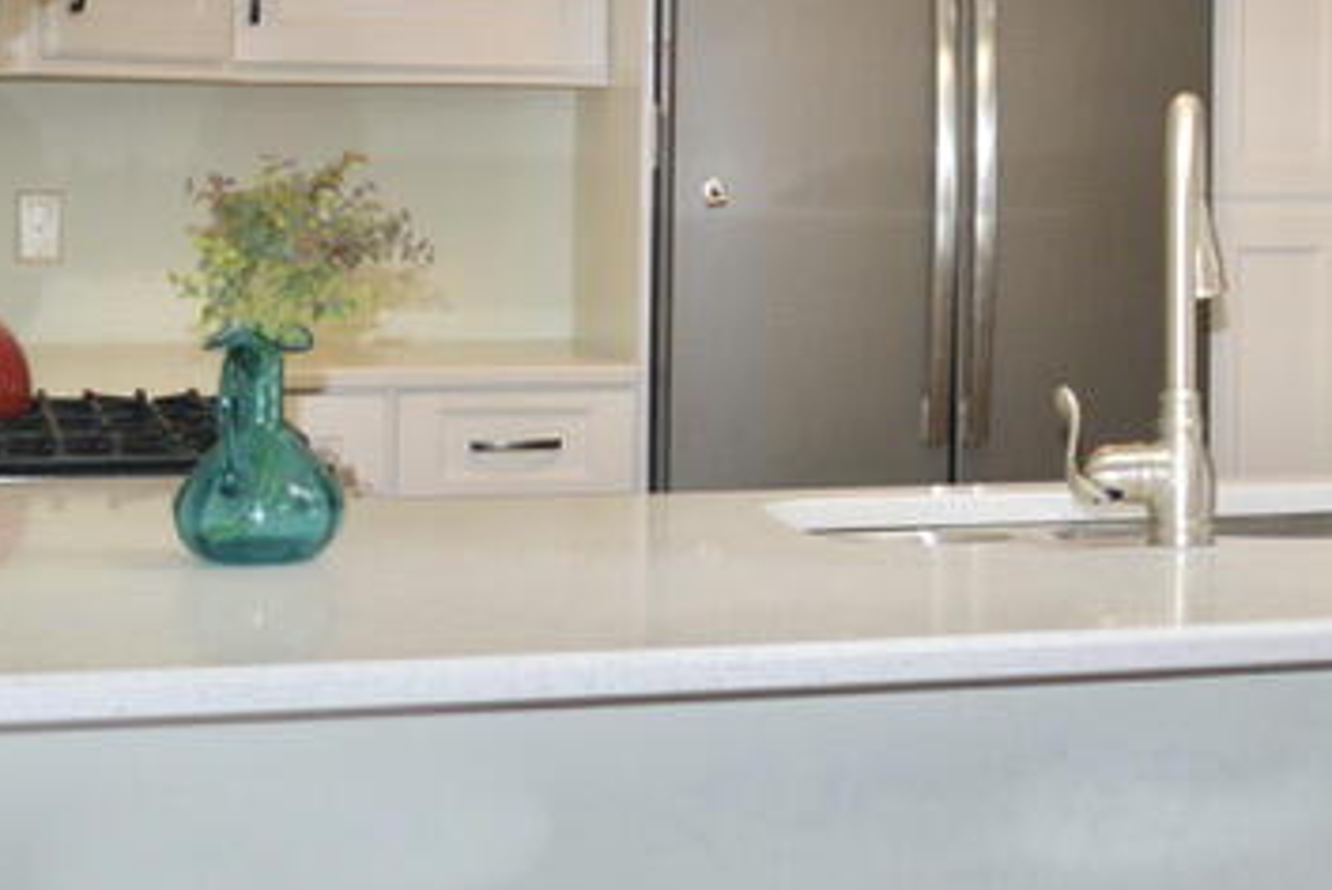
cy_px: 94
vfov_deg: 16.3
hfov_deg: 23.1
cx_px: 1426
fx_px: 3073
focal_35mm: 83
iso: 320
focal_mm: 18
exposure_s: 1/60
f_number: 3.5
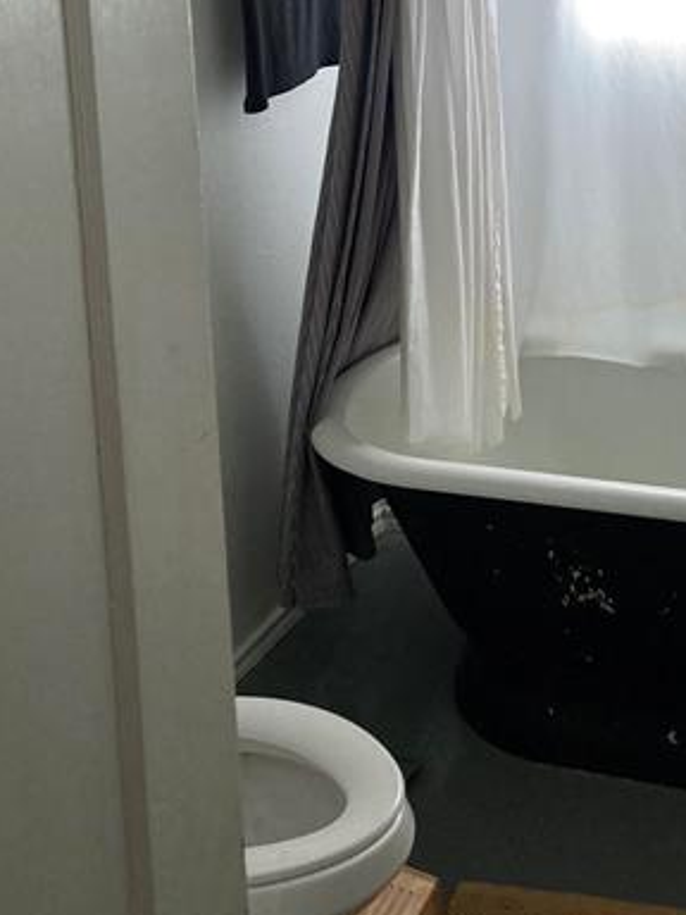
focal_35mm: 56
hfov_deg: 25.4
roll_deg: +1.6
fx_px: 1480
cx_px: 600
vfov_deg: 32.3
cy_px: 55
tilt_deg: -7.8
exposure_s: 1/60
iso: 100
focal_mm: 3.99
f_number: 1.8
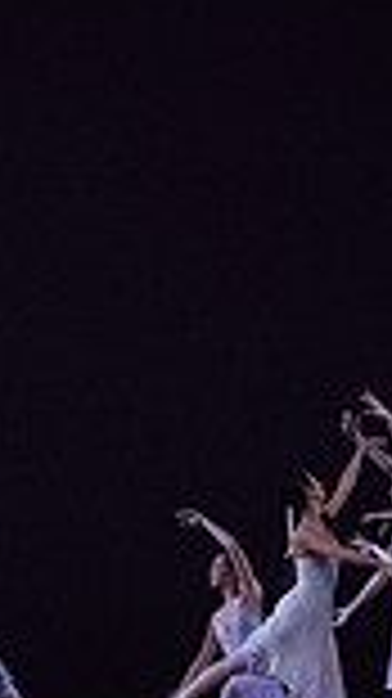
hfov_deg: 4.4
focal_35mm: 274
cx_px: -140
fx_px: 5071
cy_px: 385
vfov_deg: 7.9
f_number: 13
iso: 12800
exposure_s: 1/400
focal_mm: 70
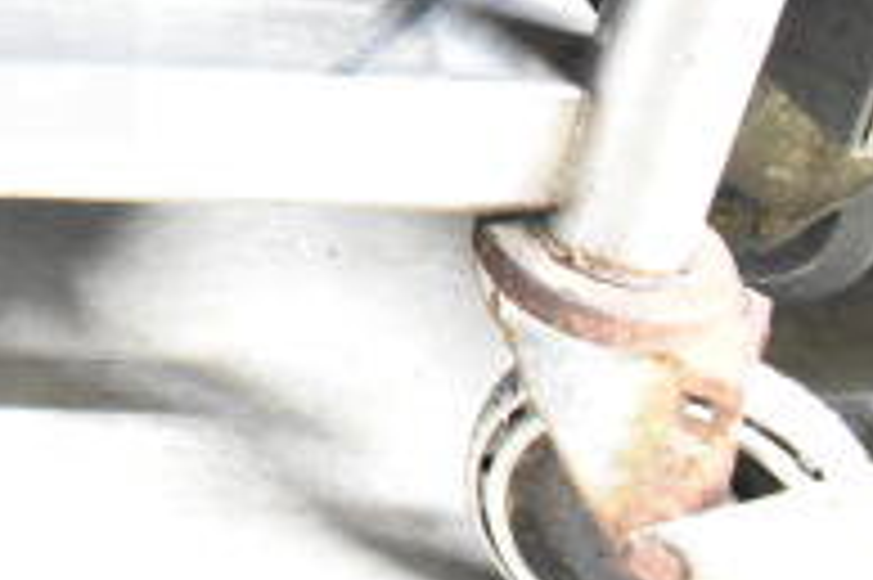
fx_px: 2059
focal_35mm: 85
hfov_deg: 20.9
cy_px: -218
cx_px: -374
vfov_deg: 15.1
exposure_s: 1/30
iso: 16000
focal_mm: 18
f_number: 3.5
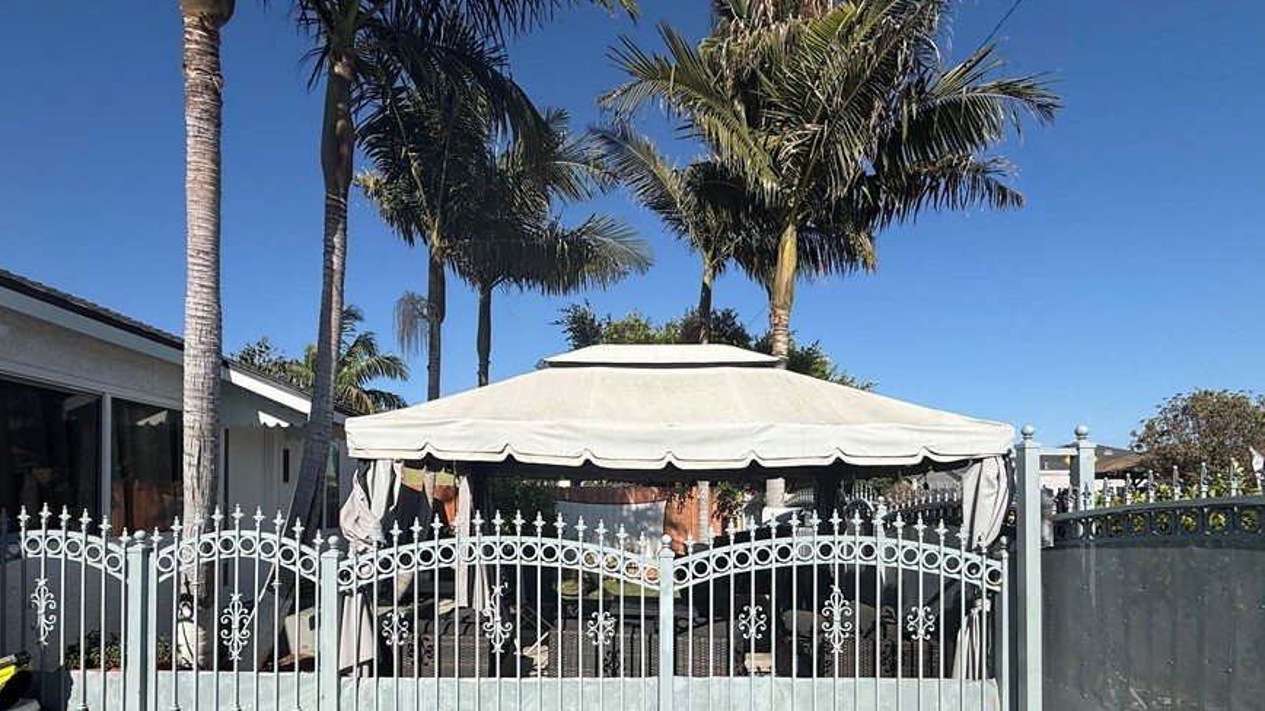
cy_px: 503
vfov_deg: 58.8
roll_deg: +1.2
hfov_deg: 92.6
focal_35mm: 18
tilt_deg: +0.1
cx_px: 602
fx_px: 604
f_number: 2.2
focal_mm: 2.22
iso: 50
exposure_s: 1/3460
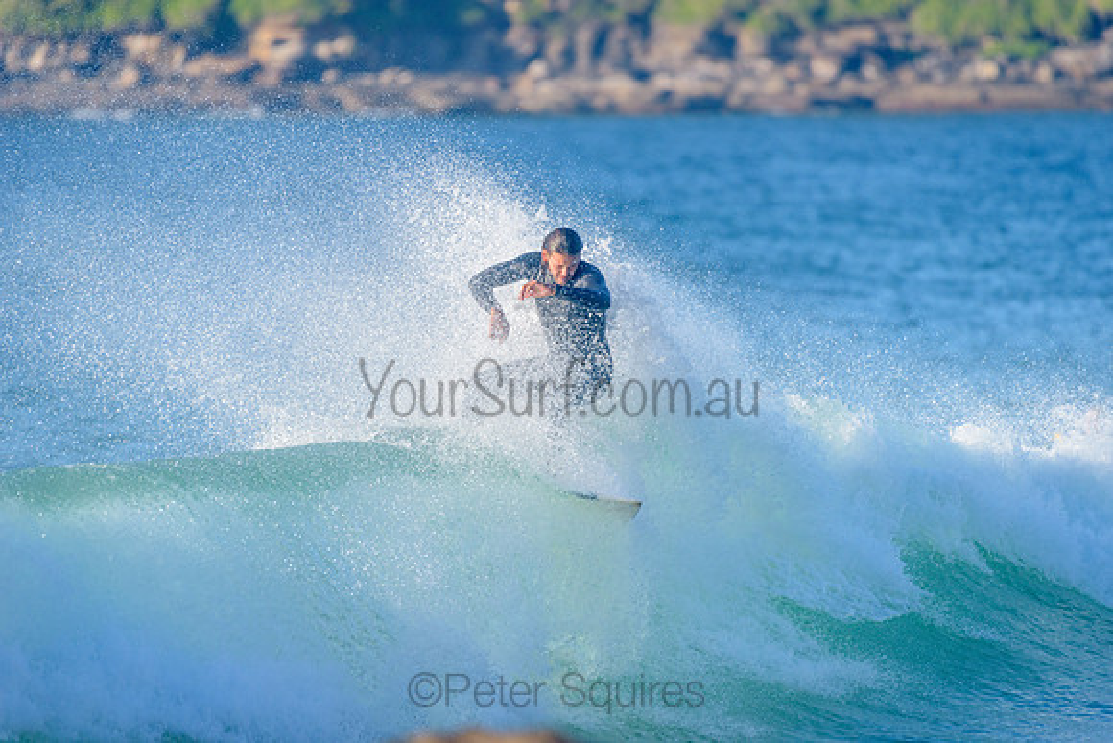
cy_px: 372
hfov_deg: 4.1
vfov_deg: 2.7
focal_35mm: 500
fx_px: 15470
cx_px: 556
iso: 400
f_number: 5.6
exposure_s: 1/2000
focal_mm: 500
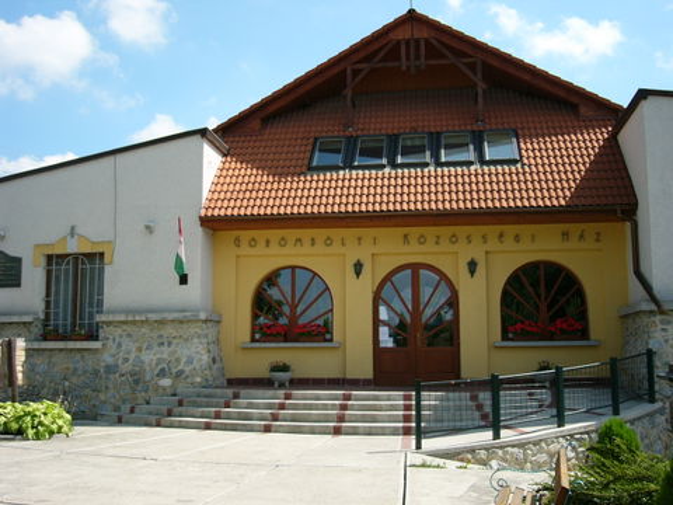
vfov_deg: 36.8
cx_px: 336
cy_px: 252
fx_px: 758
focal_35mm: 39
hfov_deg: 47.9
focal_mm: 6.5
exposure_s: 1/640
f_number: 2.9
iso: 50
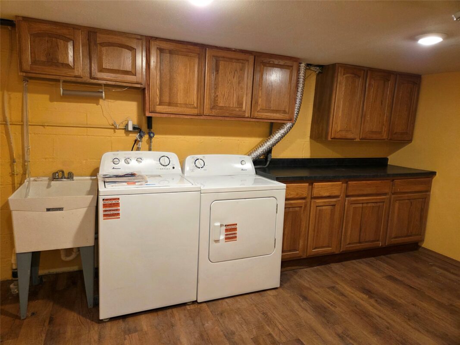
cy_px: 172
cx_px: 230
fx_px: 306
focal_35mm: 23
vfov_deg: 58.9
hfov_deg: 73.9
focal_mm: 5.4
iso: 400
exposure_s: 1/120
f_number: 1.8
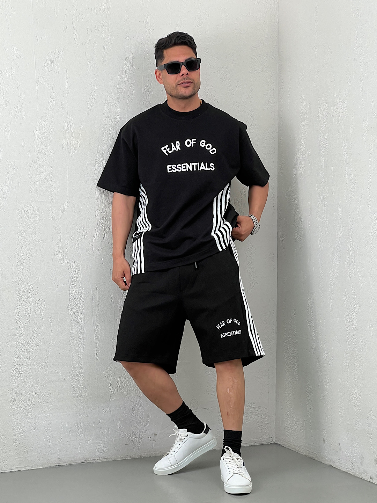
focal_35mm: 77
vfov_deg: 25.3
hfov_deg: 19.1
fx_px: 1118
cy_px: 252
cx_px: 188
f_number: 2.8
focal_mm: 9
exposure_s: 1/100
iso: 32
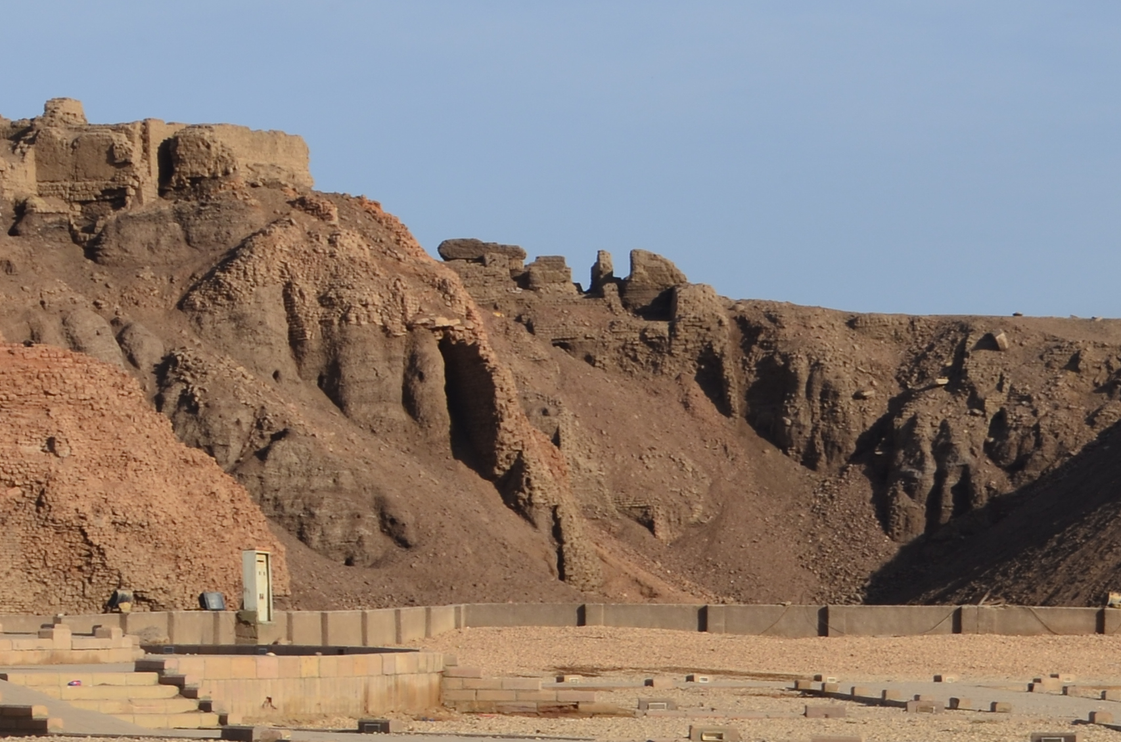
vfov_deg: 7.5
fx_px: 5656
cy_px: 287
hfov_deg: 11.1
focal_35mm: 182
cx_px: -210
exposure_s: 1/200
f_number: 13
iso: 100
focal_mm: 42
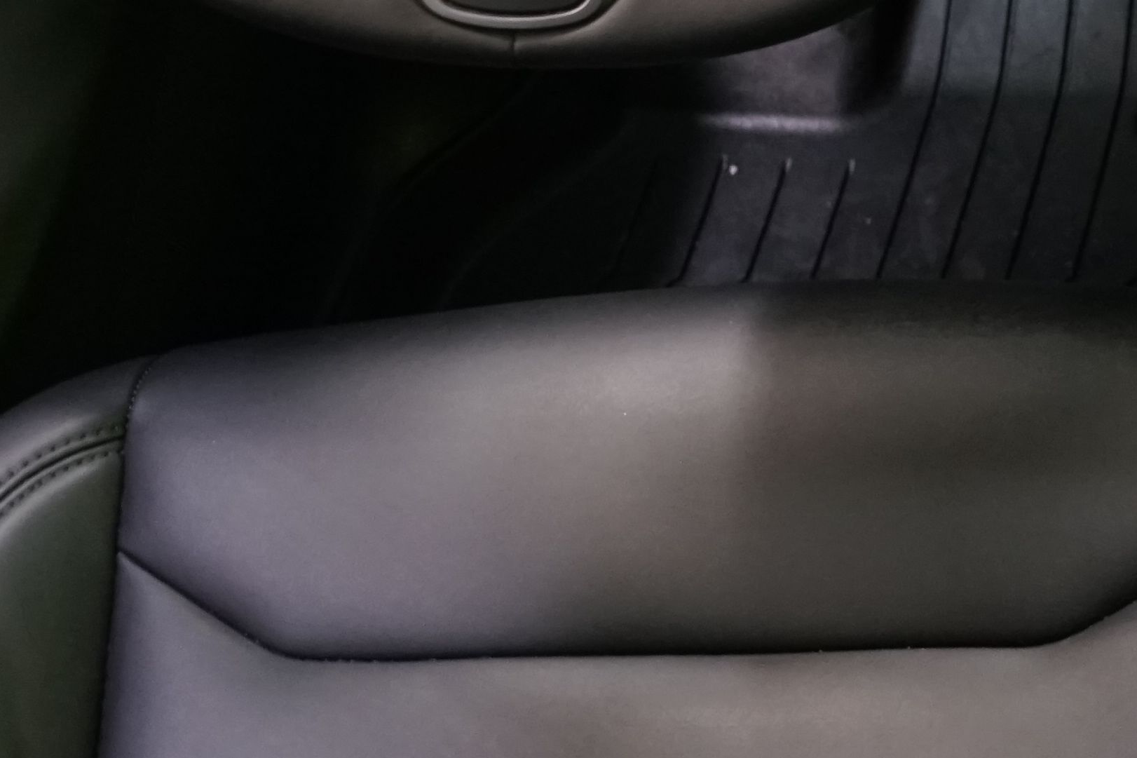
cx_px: 1856
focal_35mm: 111
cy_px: -247
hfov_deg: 16.3
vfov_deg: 12.0
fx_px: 3505
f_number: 5
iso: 2000
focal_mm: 30
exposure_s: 1/15
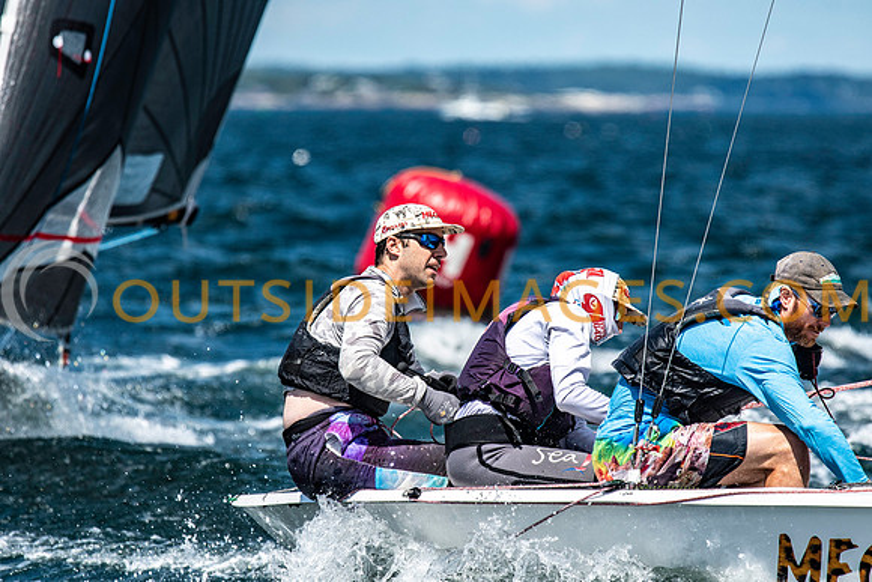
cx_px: 436
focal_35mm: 450
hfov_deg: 4.6
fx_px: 10902
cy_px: 291
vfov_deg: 3.1
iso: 500
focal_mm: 300
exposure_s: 1/5000
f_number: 5
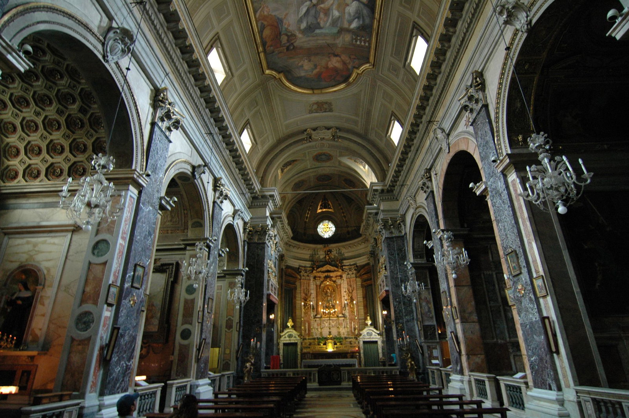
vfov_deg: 67.3
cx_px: 314
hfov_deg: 90.1
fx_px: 314
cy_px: 209
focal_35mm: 18
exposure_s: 1/6
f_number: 4
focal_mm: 12
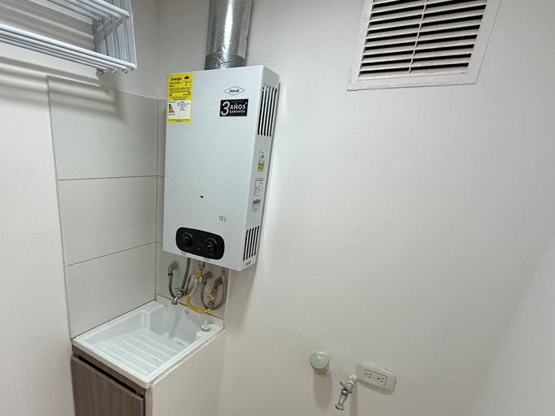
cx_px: 196
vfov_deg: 61.8
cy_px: 279
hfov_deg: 77.0
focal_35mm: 21
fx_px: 337
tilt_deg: -21.5
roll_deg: -3.7
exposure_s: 1/120
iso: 160
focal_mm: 2.22
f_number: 2.2
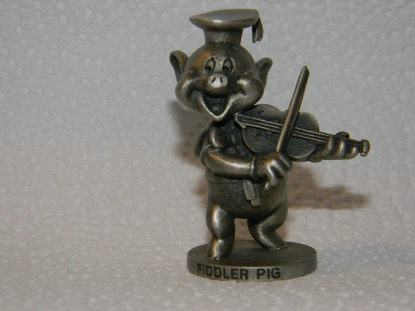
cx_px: 208
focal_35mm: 83
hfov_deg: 23.6
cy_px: 156
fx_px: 995
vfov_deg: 17.8
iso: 200
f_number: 9
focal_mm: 15.1
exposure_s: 1/30
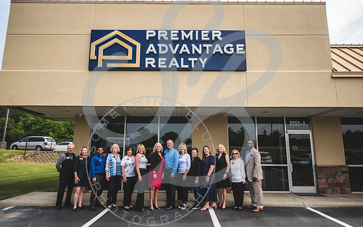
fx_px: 247
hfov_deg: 72.5
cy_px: 108
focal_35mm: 25
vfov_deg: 49.3
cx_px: 182
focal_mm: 24
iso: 100
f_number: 2.8
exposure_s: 1/800
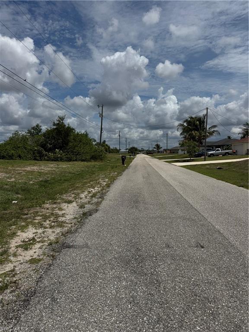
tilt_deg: -2.6
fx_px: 230
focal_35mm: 24
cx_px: 124
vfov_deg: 71.6
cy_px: 166
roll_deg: +0.6
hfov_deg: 56.8
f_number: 1.78
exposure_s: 1/12346
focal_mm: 6.76
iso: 64
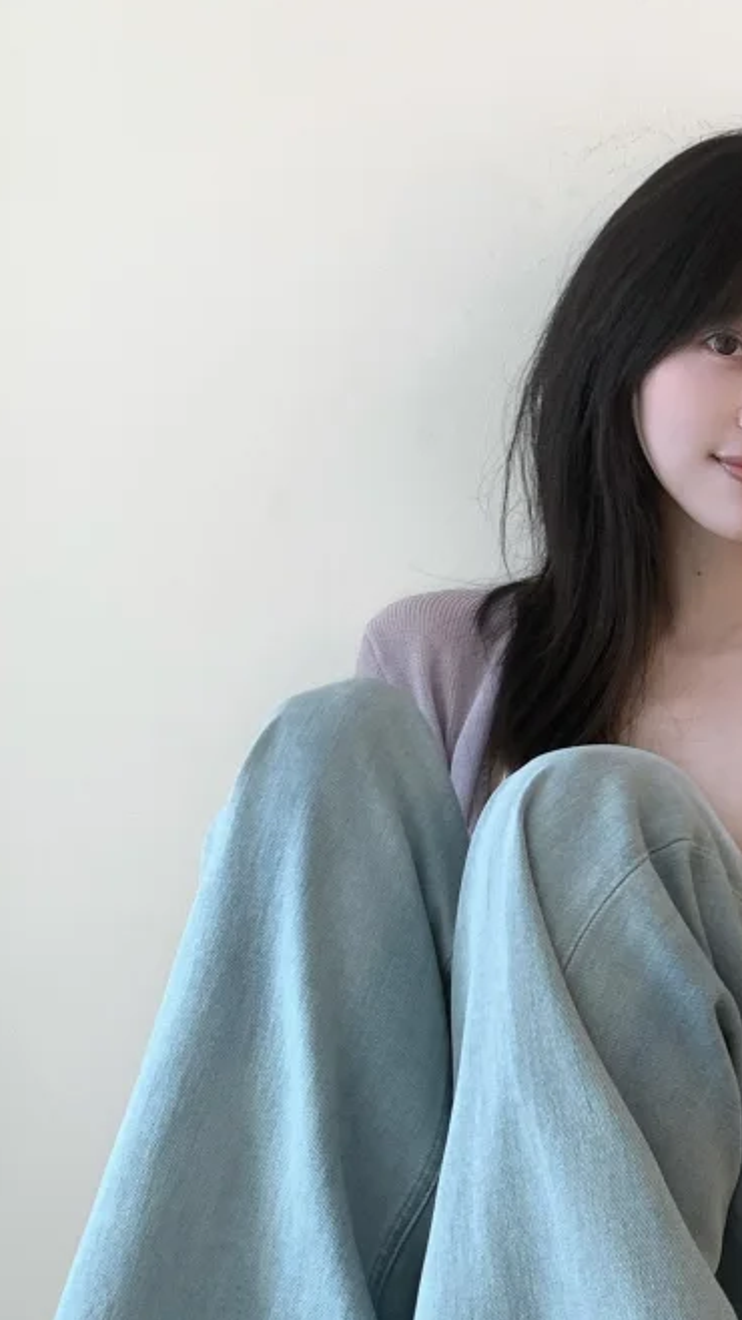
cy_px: 586
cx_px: 820
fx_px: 2169
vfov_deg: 33.8
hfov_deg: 18.6
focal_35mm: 62
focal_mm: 4.25
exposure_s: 1/98
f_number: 1.8
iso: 80
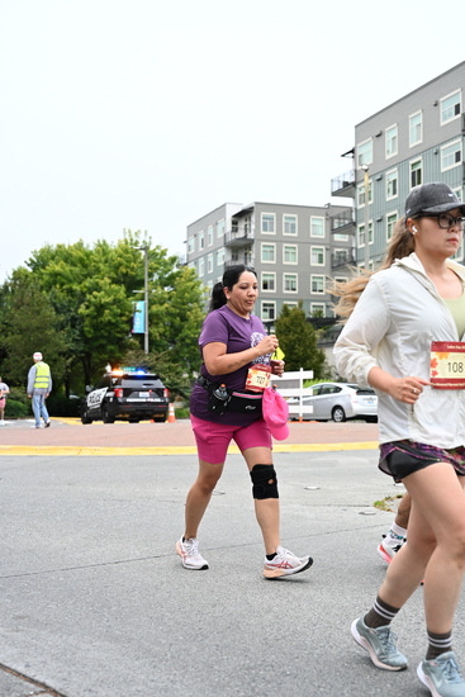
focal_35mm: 46
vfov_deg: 42.7
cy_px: 348
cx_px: 232
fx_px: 891
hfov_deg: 29.3
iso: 1600
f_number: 4
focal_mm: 46
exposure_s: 1/800
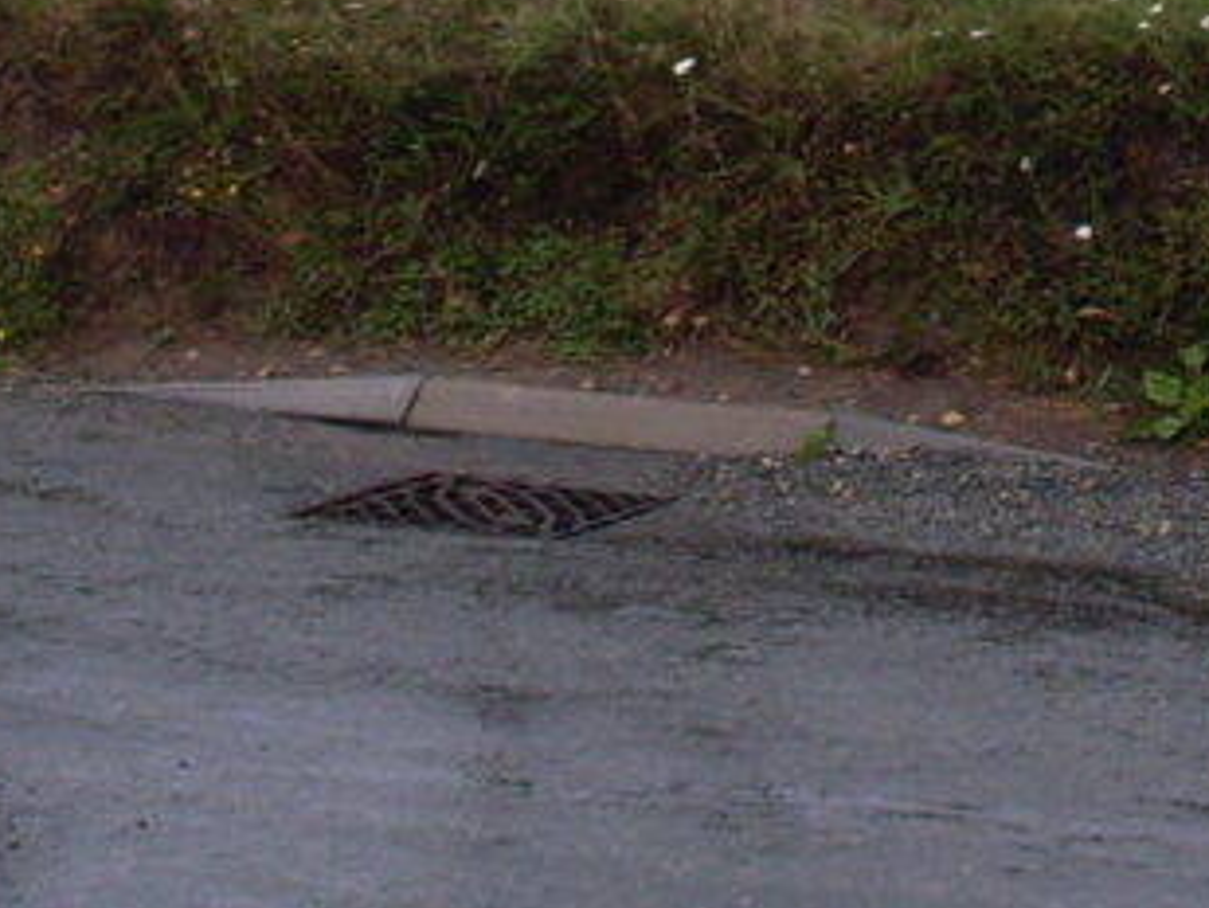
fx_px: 4402
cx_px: 1201
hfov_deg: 15.4
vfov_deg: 11.4
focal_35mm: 126
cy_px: -344
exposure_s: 1/125
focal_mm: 6.3
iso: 80
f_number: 8.4
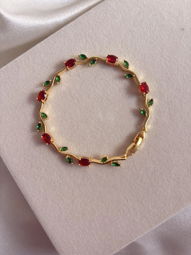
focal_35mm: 26
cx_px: 96
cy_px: 128
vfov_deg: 67.3
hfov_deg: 53.1
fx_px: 191
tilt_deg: -85.0
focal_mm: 5.96
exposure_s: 1/191
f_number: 1.6
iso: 40
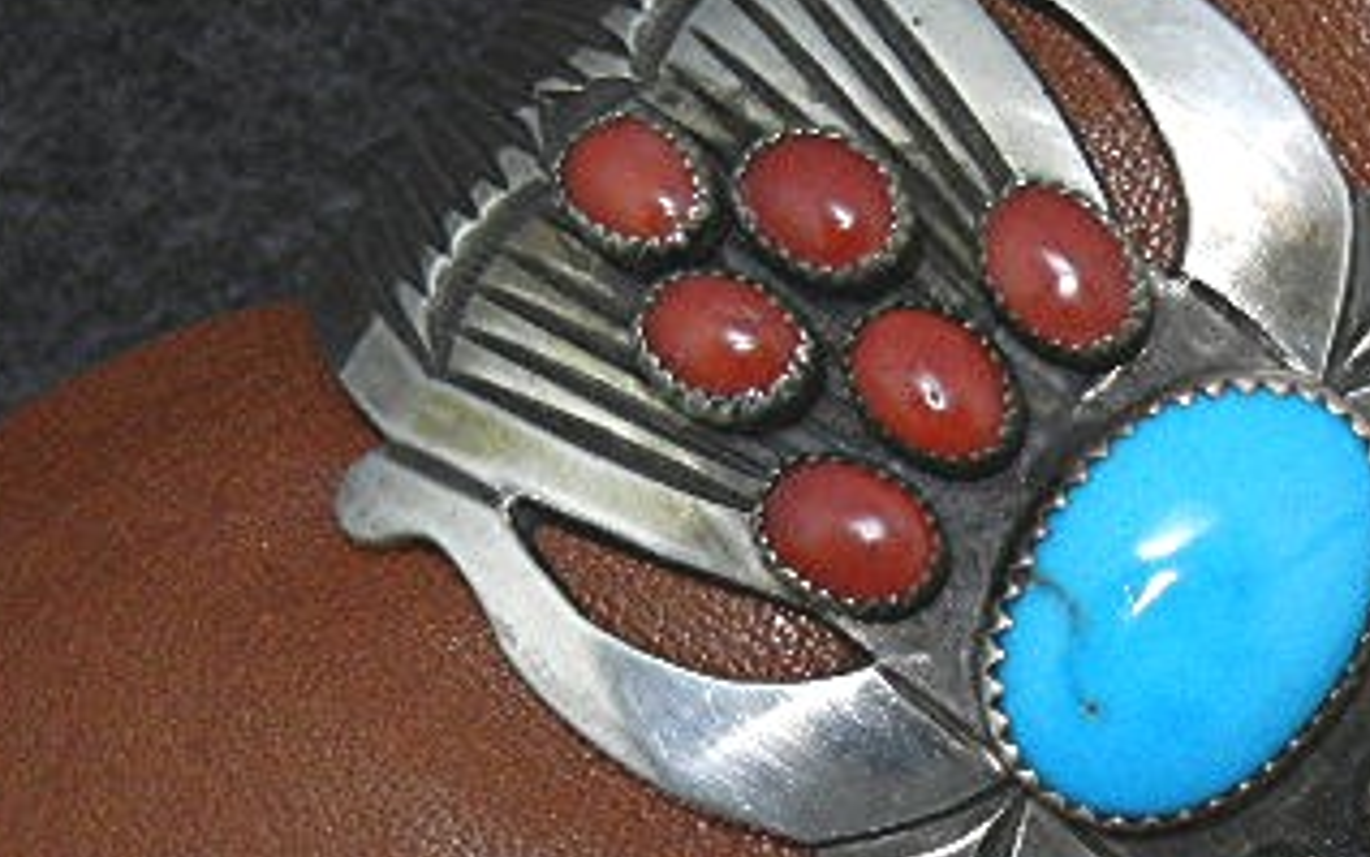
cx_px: 1107
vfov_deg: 11.8
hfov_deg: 18.6
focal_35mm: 111
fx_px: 4146
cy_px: 655
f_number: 7.8
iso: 800
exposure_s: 1/30
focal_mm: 9.3
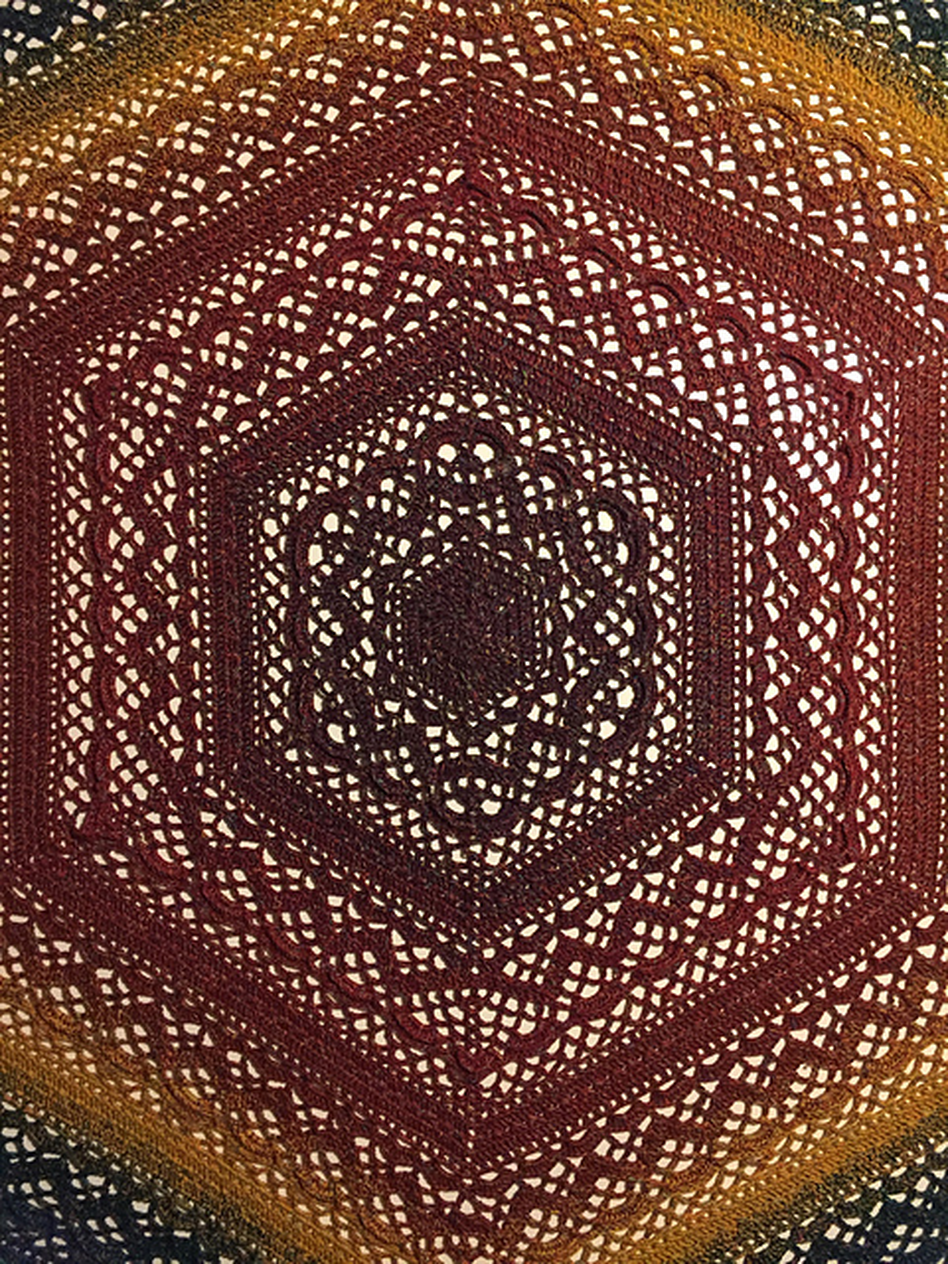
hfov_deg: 48.2
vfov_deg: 61.7
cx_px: 474
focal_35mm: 29
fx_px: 1059
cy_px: 632
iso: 250
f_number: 2.2
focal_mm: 4.15
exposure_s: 1/20
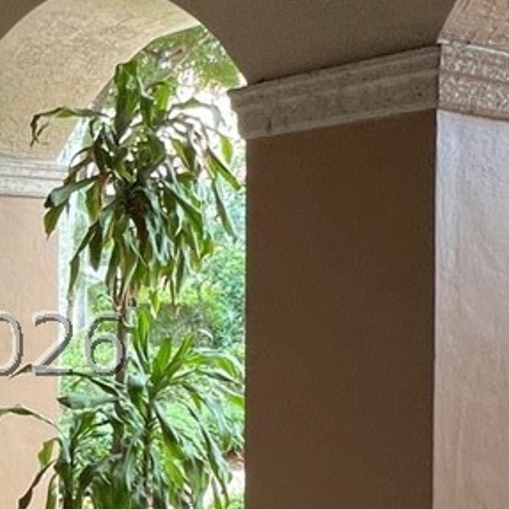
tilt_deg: -2.2
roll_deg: -1.1
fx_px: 1065
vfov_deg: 26.7
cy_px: 344
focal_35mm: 64
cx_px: 21
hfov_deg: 25.8
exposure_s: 1/99
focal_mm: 1.57
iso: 64
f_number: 1.8
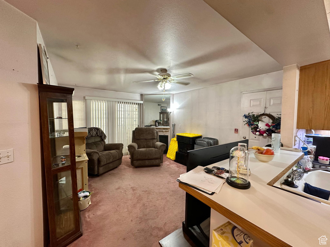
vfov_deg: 85.7
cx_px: 165
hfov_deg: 102.1
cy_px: 124
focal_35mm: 14
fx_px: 133
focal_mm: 2.22
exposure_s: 1/60
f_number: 2.2
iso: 200
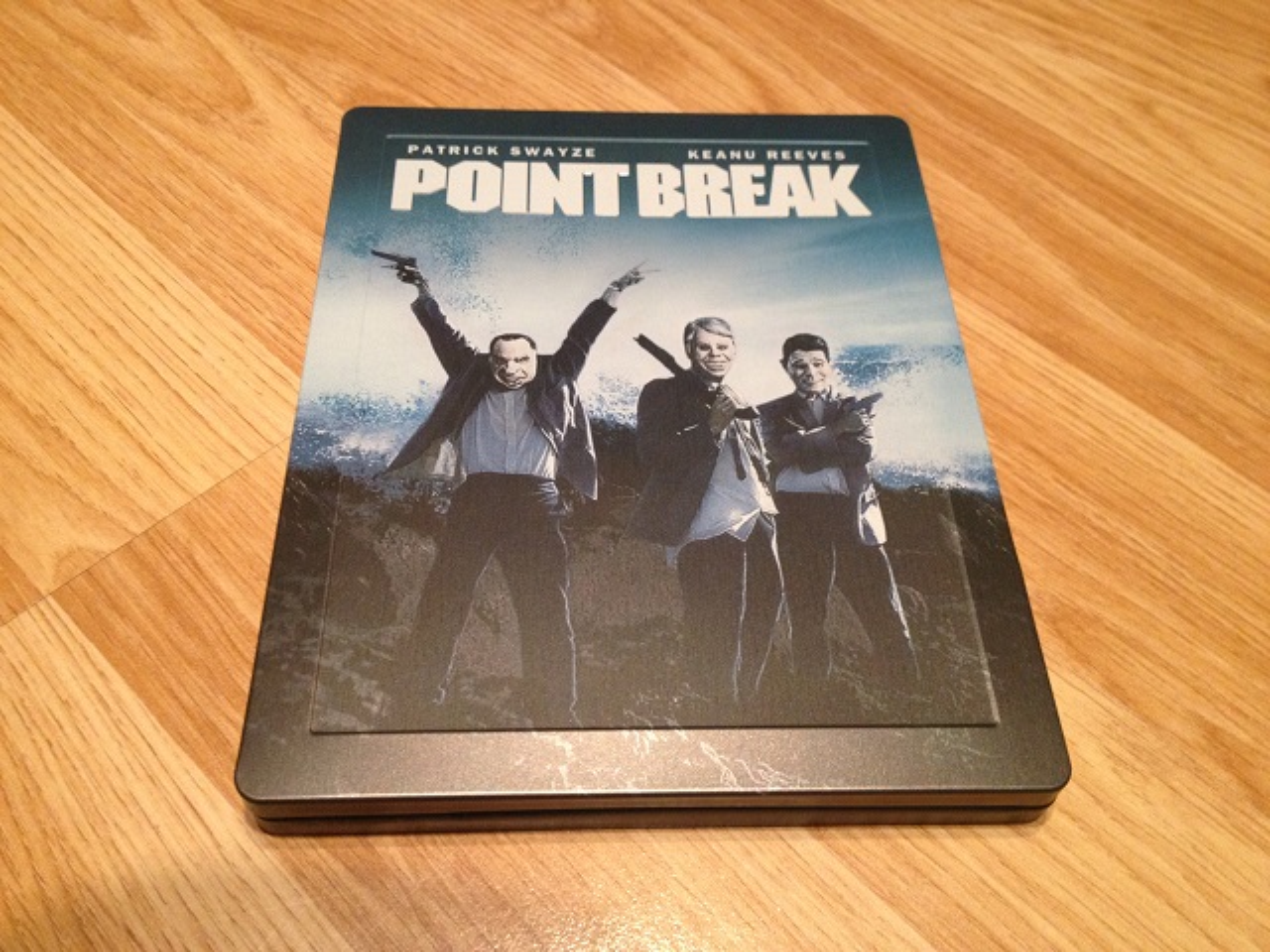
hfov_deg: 52.6
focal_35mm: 35
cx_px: 635
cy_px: 476
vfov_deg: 40.7
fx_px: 1284
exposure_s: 1/20
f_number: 2.4
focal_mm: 4.28
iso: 200
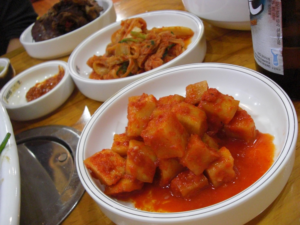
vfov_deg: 37.7
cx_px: 150
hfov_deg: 49.0
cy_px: 112
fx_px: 329
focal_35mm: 38
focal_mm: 6.2
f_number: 2.7
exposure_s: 1/25
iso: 400
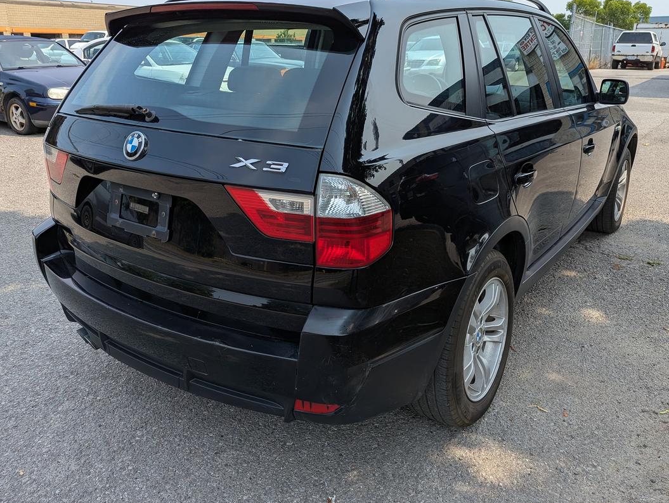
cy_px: 204
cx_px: 343
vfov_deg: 48.1
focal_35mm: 29
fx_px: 561
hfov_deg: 61.6
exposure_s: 1/1471
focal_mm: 6.81
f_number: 1.85
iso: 48
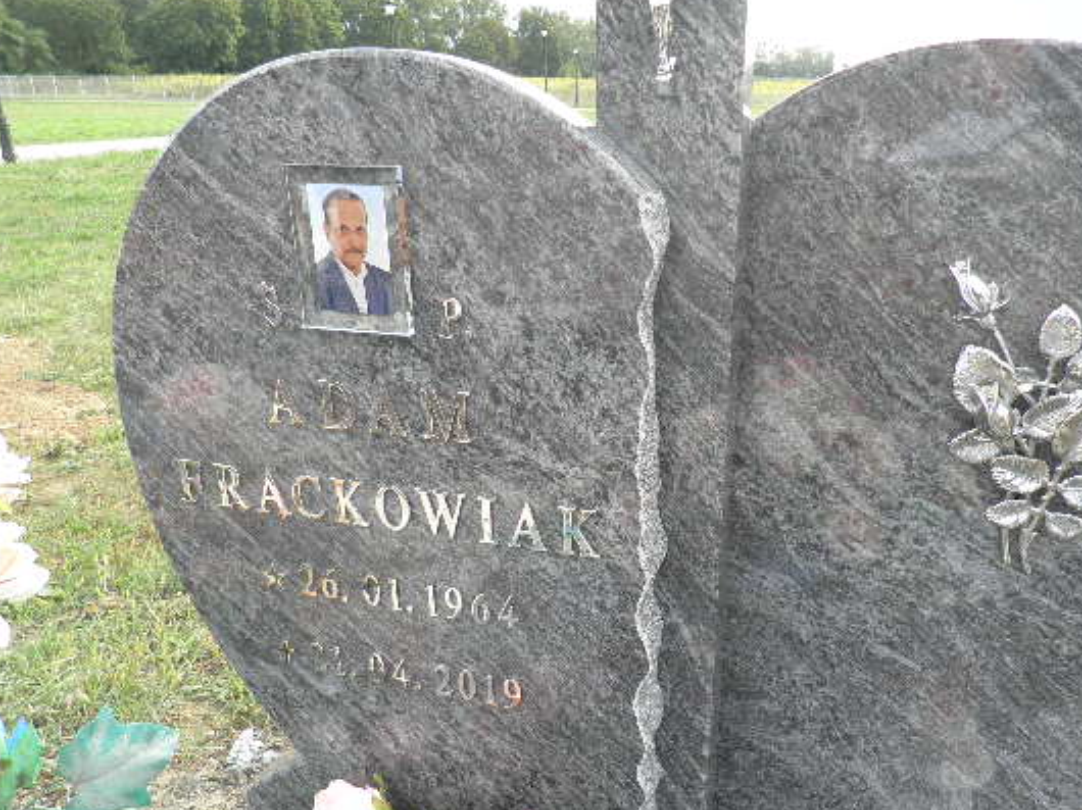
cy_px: 445
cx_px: 588
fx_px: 906
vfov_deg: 48.1
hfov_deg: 61.6
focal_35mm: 29
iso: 64
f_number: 3.3
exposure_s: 1/160
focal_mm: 4.3
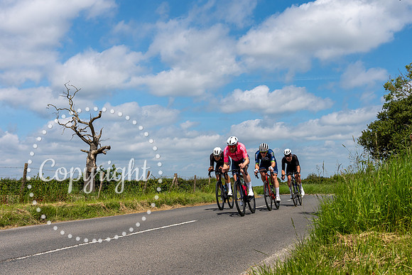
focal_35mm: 51
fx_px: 580
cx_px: 218
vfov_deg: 26.5
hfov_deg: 39.1
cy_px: 177
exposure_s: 1/1250
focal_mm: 35
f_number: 6.3
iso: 100
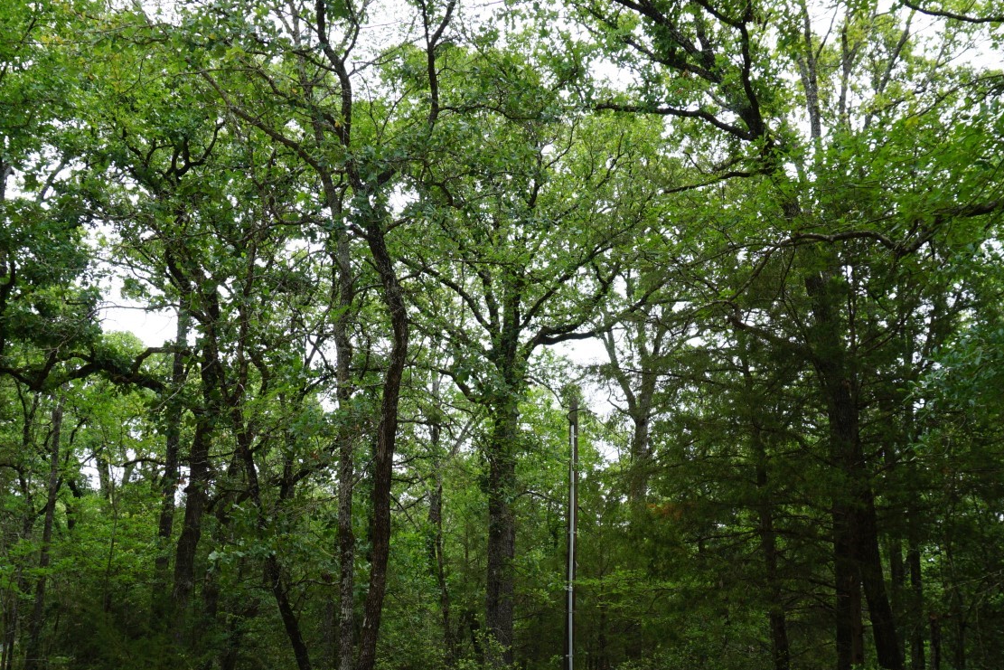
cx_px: 506
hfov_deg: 54.4
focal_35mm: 35
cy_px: 434
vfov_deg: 37.5
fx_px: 976
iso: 100
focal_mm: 16
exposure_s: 1/80
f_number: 8
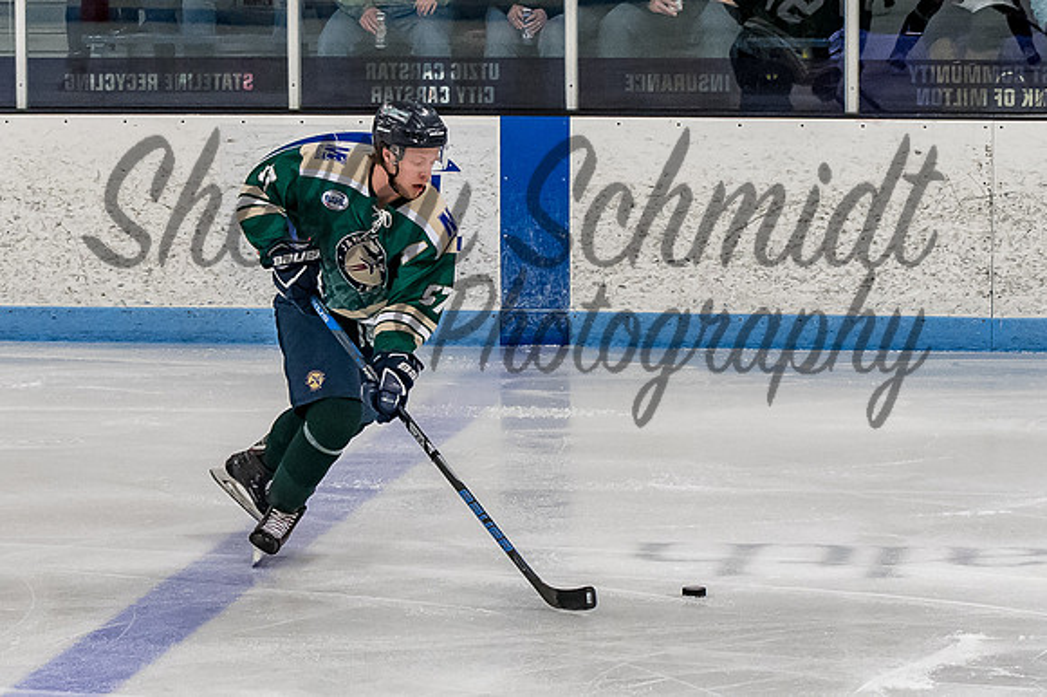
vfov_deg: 6.6
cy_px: 295
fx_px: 6079
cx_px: 499
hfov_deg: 9.8
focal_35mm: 209
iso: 2500
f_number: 4
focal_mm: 78
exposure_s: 1/800
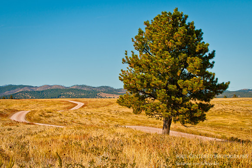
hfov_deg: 19.5
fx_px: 735
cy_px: 84
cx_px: 126
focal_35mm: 105
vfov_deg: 13.0
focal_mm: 70
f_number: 16
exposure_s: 1/90
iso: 200
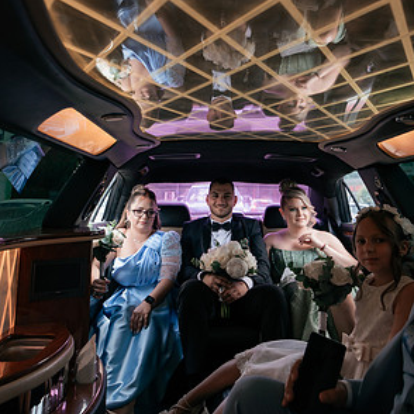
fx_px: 528
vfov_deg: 41.8
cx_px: 208
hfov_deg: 42.8
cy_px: 113
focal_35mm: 39
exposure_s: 1/125
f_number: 4.5
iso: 1250
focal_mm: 30
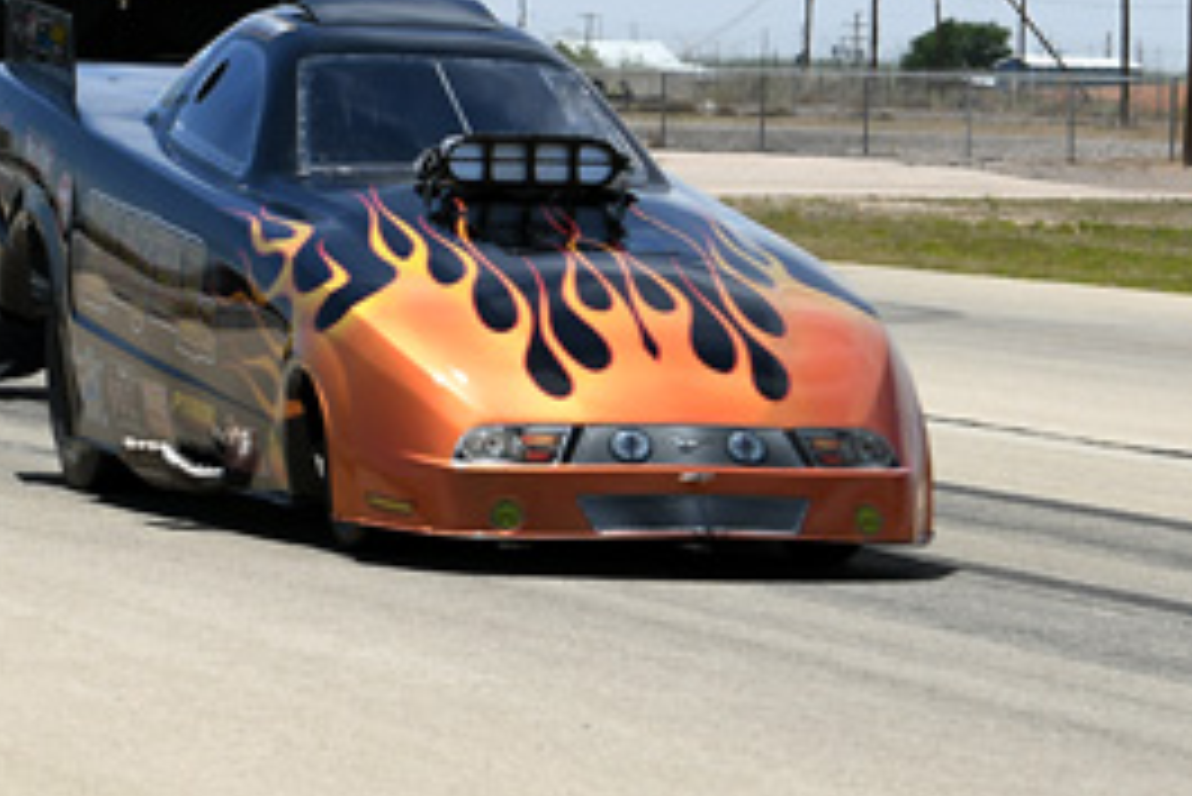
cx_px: 81
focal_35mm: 198
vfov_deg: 6.9
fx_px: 6559
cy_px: 108
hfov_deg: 10.3
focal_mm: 70
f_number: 5.6
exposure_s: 1/1250
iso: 160
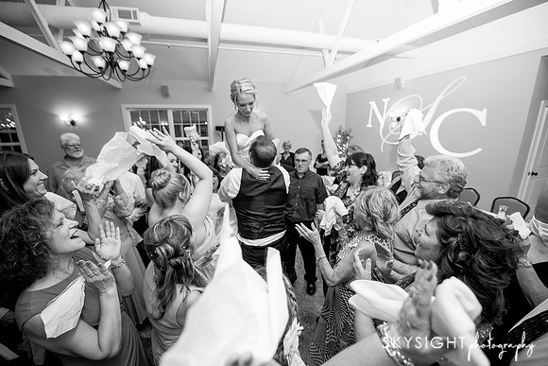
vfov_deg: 81.2
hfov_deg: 104.2
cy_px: 183
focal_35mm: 14
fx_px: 213
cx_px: 274
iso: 1250
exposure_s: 1/60
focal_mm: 14
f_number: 2.8
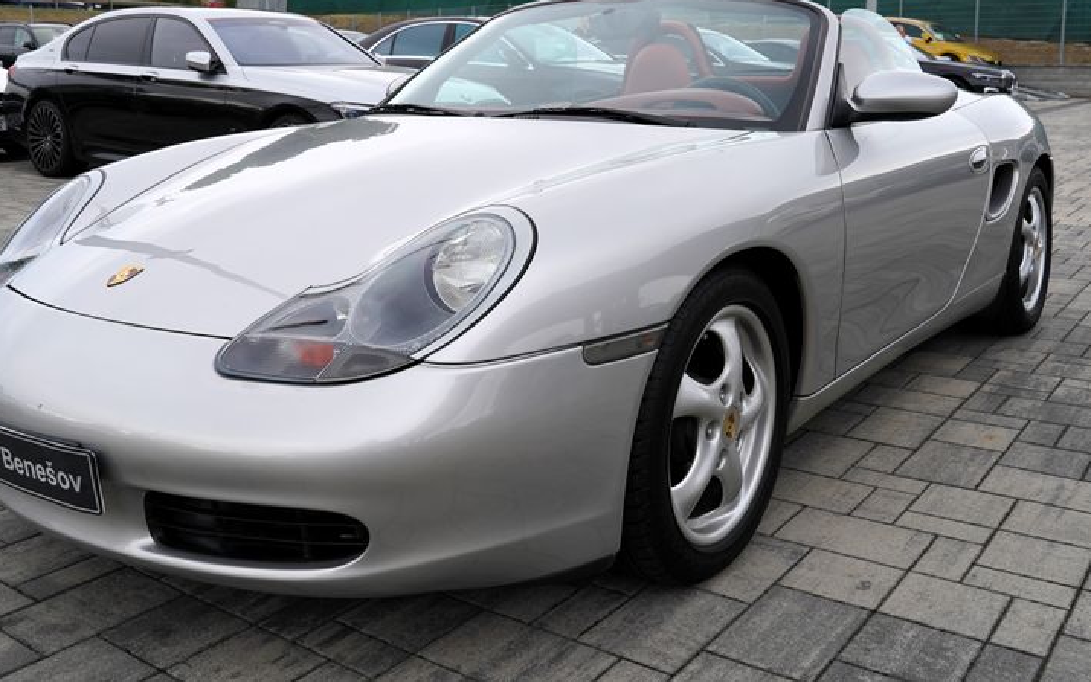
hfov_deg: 55.3
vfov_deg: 35.9
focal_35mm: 35
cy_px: 230
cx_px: 504
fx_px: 1041
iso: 100
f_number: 7.1
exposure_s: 1/200
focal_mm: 24
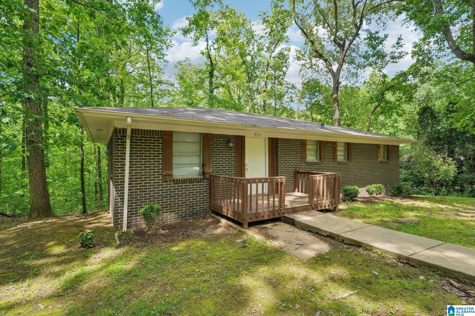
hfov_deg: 96.7
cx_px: 238
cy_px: 158
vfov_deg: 73.7
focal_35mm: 16
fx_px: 211
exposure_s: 1/100
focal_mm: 16
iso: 400
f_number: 8
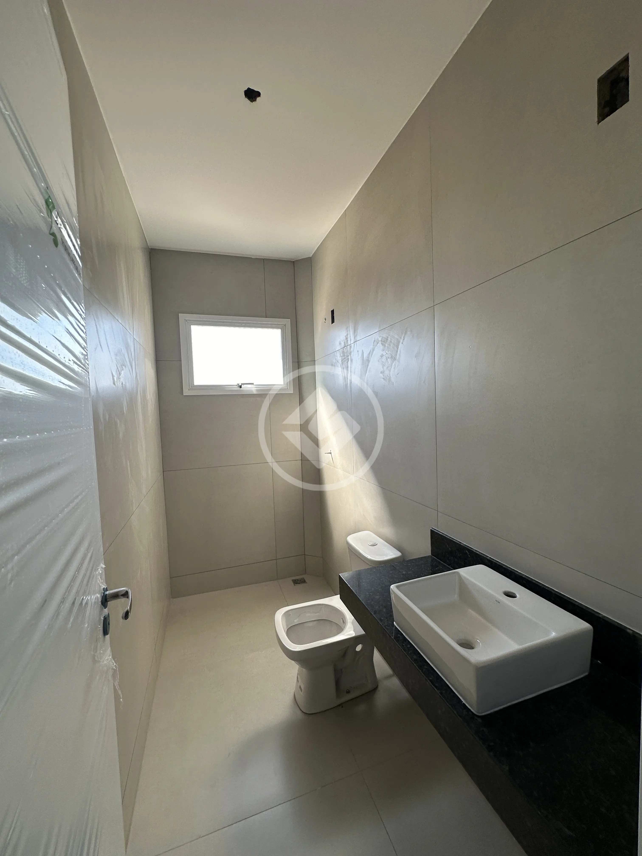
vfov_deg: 102.1
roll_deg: +1.7
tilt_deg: -3.0
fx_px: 346
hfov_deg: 85.7
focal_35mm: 14
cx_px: 321
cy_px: 428
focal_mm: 2.22
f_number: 2.2
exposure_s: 1/99
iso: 50
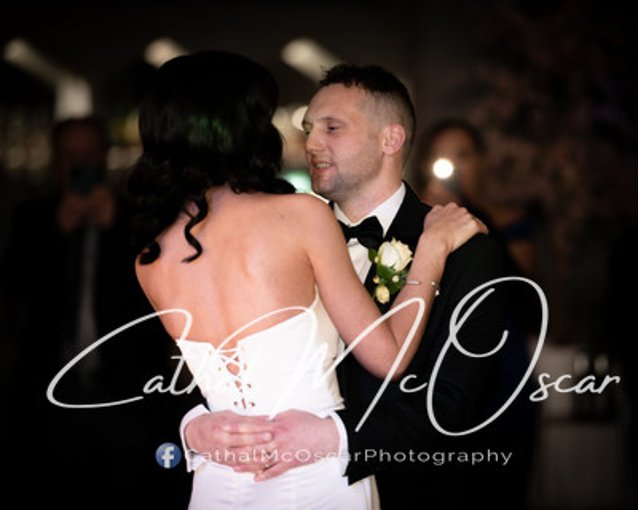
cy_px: 255
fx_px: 4147
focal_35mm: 220
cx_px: 368
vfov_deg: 7.0
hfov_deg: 8.8
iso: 400
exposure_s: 1/160
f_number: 2.8
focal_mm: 195
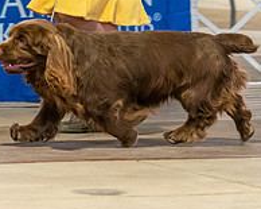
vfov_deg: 2.5
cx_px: 65
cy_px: -8
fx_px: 4725
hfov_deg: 3.2
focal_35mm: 612
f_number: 3.5
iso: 6400
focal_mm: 187
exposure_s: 1/250
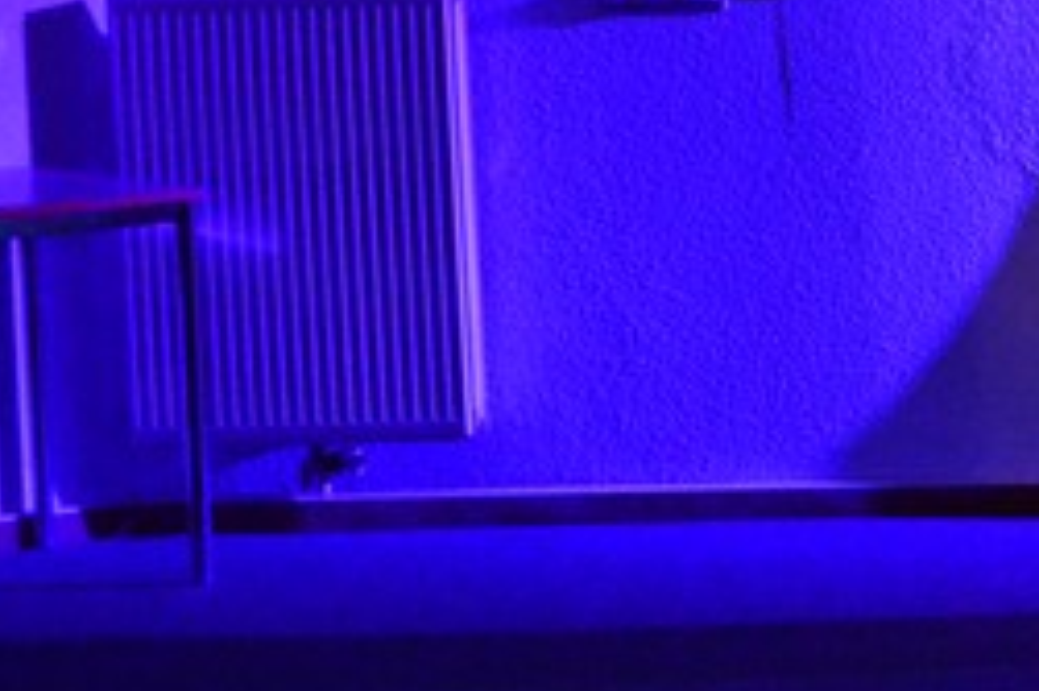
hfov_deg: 9.1
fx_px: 6173
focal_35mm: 214
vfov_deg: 6.4
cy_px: -85
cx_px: 1941
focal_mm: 35
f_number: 1.8
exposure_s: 1/250
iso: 3200
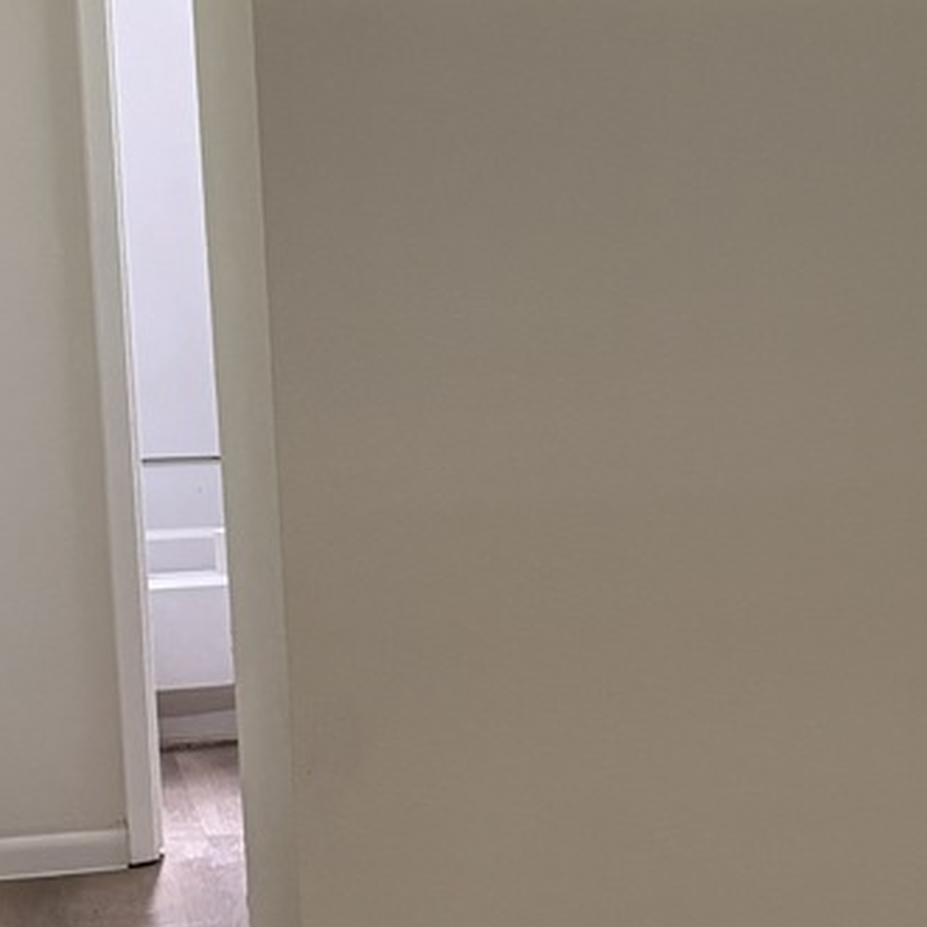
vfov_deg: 17.3
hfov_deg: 16.9
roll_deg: +0.3
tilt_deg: -10.3
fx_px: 3030
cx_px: 1017
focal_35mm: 100
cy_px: 627
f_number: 1.6
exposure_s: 1/60
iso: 250
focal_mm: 5.96
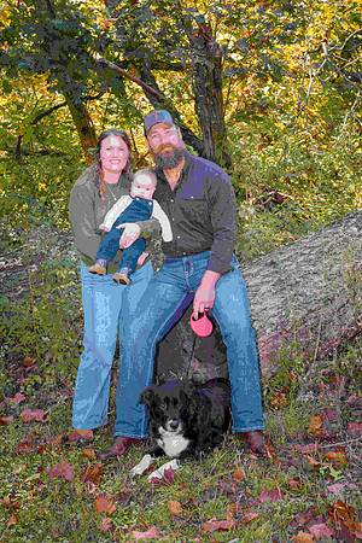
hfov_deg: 28.6
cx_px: 181
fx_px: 709
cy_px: 272
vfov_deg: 41.9
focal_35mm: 47
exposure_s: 1/400
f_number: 6.3
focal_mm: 47
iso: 1600
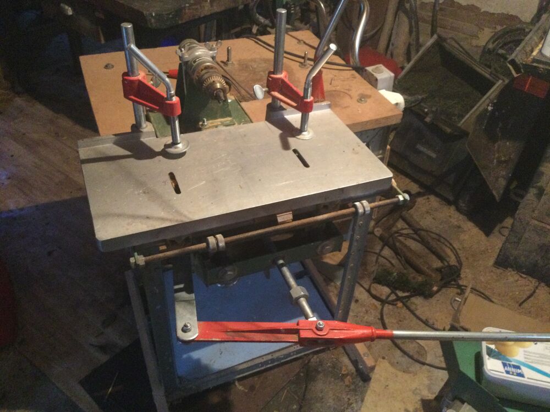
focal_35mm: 31
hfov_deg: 58.4
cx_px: 275
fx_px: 493
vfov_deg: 45.4
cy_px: 206
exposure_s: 1/17
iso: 400
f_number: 2.4
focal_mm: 3.3
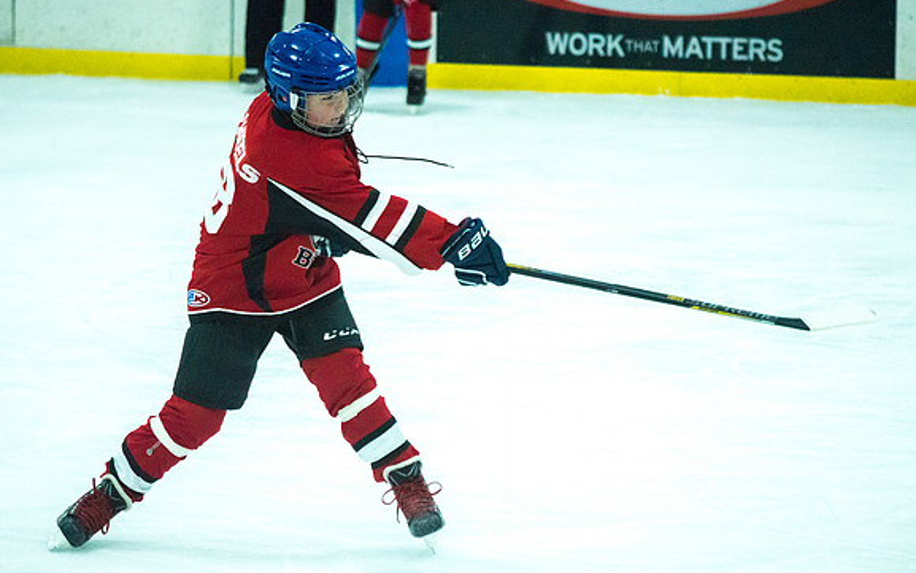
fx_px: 5818
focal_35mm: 233
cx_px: 446
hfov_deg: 9.0
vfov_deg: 5.6
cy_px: 344
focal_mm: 195
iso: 6400
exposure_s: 1/1250
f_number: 5.6
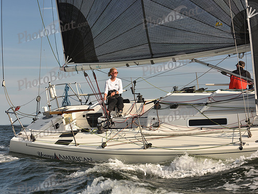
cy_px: 97
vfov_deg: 19.1
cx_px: 116
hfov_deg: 25.3
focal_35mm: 77
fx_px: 574
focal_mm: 70
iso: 250
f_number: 5.6
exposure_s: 1/640
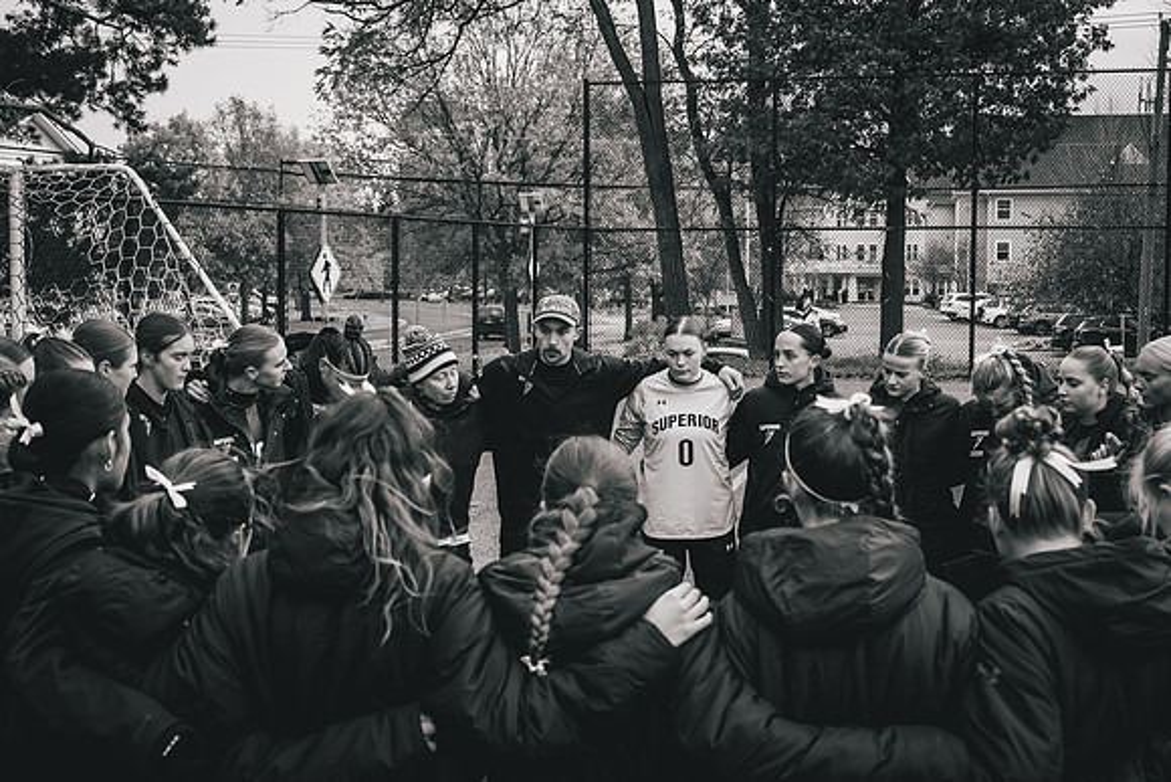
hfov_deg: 39.6
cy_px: 391
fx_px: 1627
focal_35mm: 50
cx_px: 586
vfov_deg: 27.0
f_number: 6.3
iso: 800
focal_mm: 50
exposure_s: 1/1000
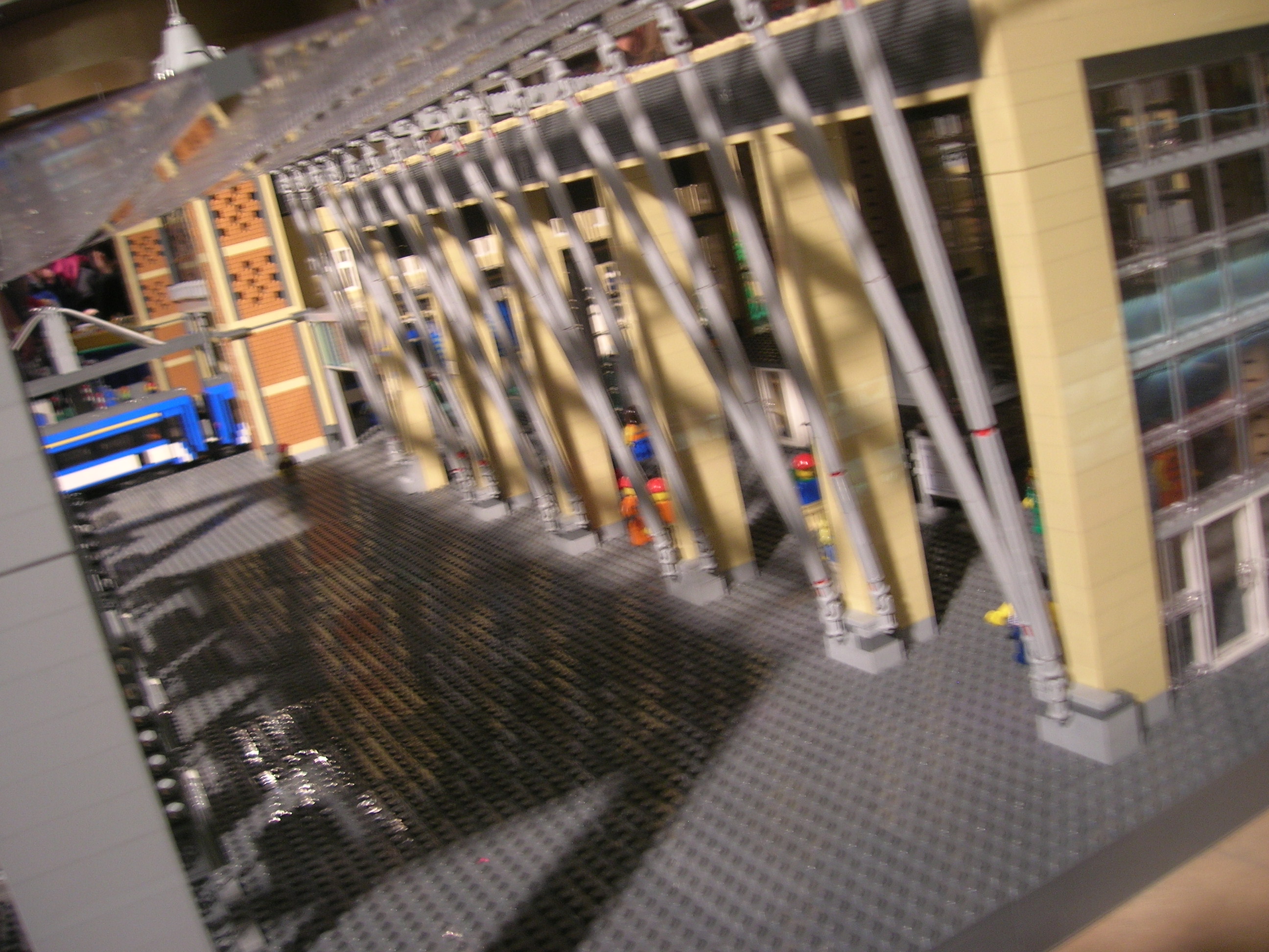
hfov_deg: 54.0
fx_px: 1246
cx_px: 634
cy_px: 476
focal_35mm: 34
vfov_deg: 41.8
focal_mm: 5.7
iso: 64
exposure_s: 1/3.8
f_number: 2.9
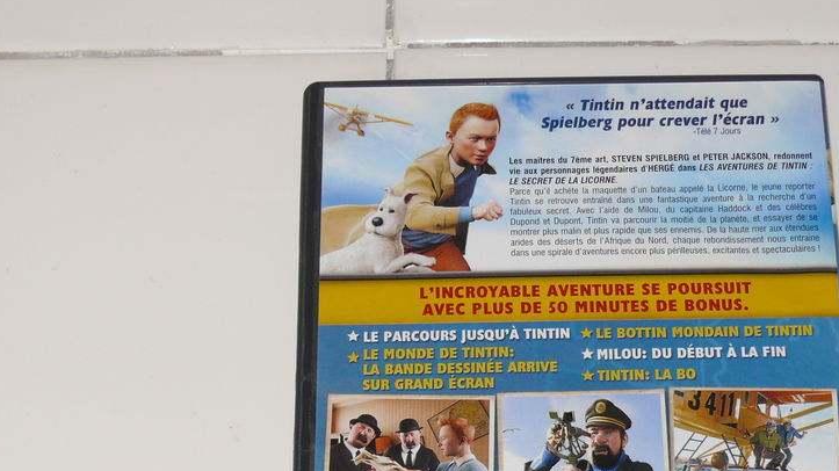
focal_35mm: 98
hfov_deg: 21.7
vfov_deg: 12.3
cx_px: 529
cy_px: 408
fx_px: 2179
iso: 100
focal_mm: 11.3
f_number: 3.2
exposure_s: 1/30
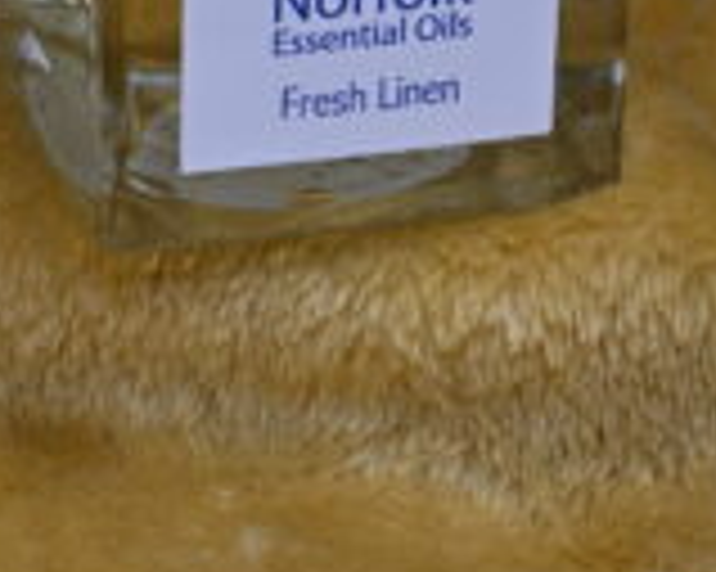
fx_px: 3656
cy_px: -194
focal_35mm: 173
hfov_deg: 11.1
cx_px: 99
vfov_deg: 8.8
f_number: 5
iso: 400
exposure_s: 1/200
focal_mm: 32.5
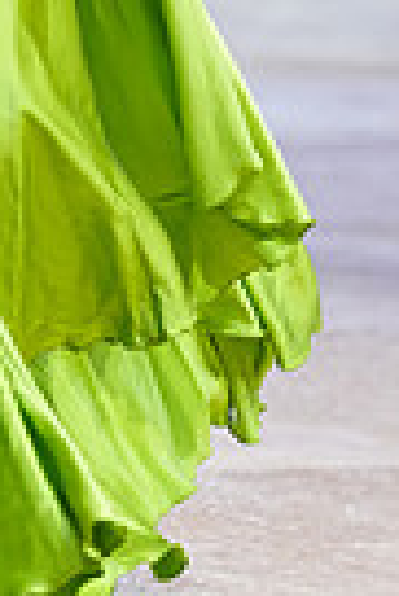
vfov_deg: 3.9
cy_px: -307
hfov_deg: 2.6
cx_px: -217
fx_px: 8672
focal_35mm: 523
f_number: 2.8
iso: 2000
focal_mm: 123
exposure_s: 1/500
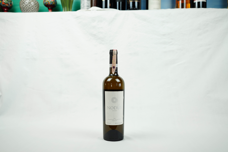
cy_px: 76
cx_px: 114
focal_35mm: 35
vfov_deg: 37.9
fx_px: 222
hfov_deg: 54.4
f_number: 4
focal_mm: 35
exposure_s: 1/125
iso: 500
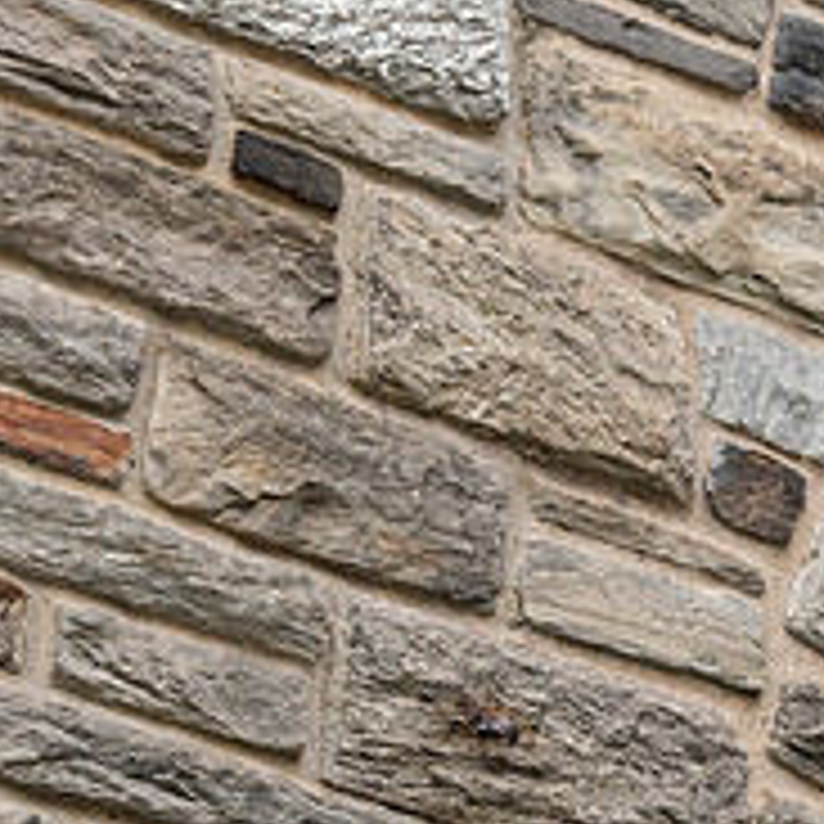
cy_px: 858
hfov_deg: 4.8
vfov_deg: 4.8
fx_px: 9803
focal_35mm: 364
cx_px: 1225
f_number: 5.6
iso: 800
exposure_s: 1/500
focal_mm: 135
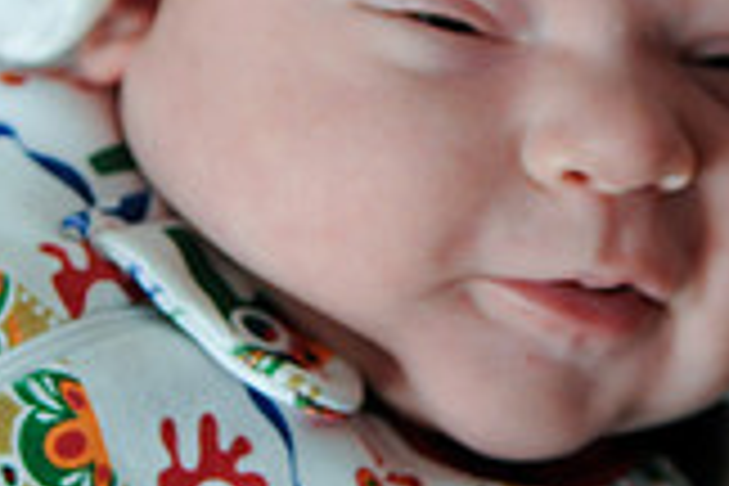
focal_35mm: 204
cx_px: 464
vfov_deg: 6.7
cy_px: -146
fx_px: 4131
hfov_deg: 10.1
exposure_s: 1/40
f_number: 2.8
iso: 800
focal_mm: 38
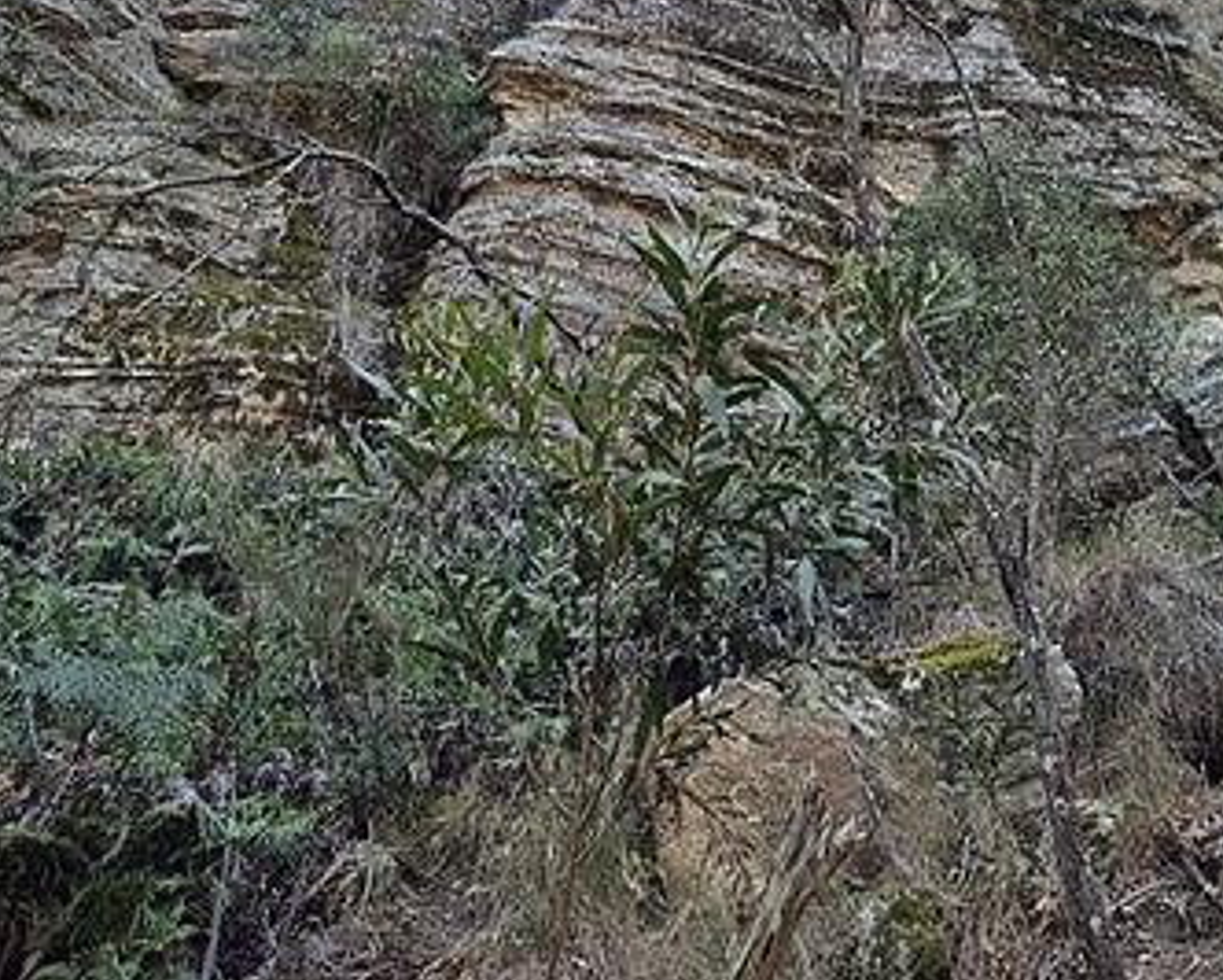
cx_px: 766
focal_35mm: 42
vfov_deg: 34.3
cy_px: 160
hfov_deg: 43.4
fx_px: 1521
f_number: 1.8
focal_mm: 5.4
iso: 40
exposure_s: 1/180
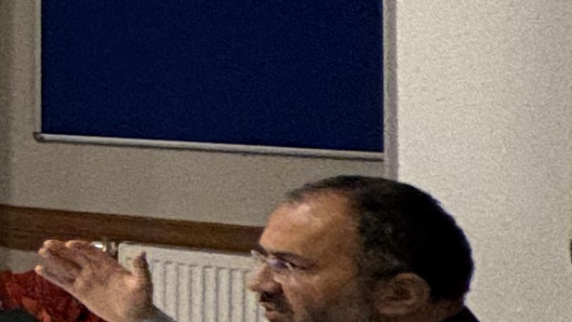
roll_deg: -0.3
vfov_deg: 12.0
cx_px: -1096
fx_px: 1517
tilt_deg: +0.5
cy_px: -4
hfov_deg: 11.9
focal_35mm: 100
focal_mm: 2.22
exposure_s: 1/50
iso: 640
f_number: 2.2
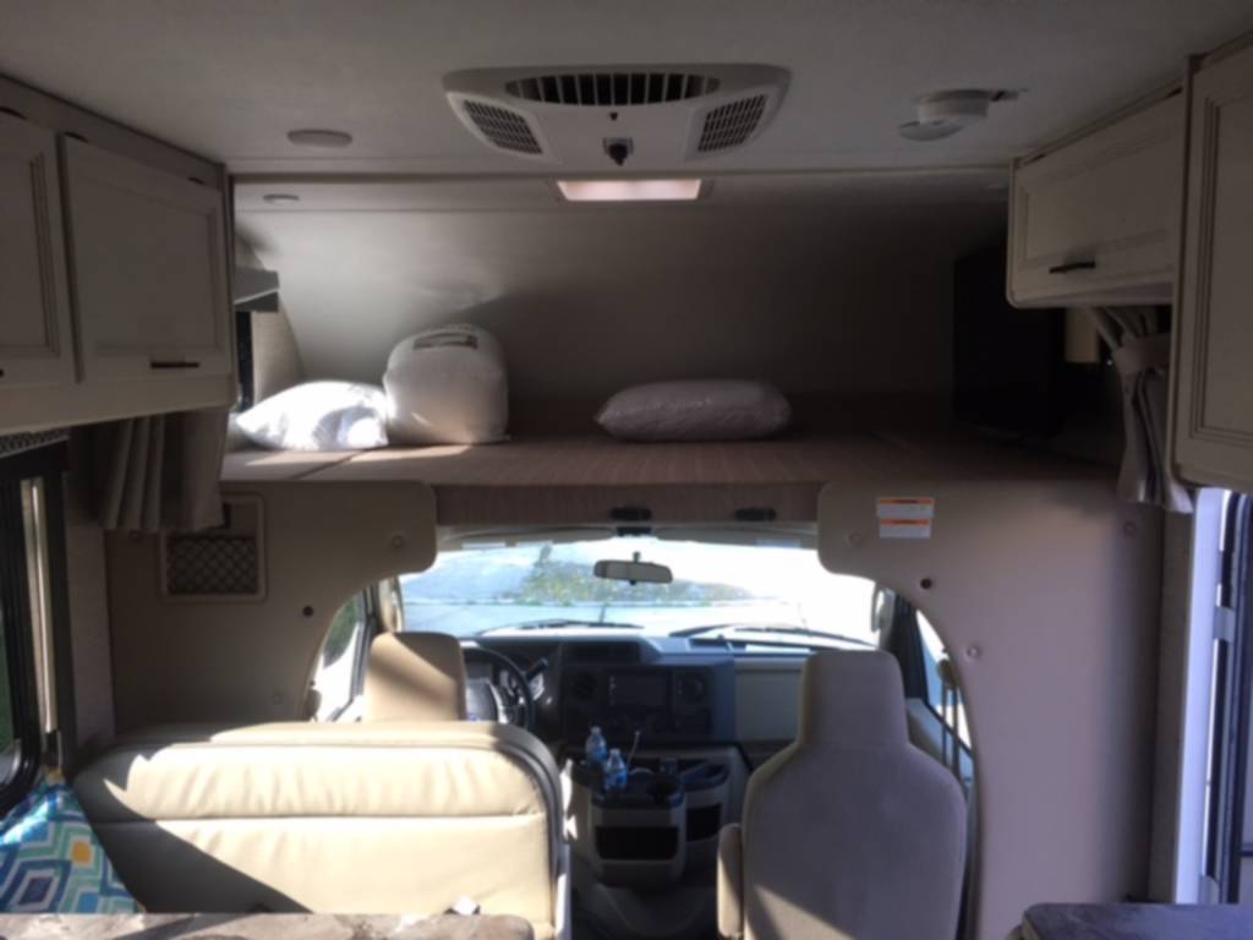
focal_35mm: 29
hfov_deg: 61.7
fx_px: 1050
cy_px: 470
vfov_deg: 48.2
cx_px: 626
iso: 40
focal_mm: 4.15
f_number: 2.2
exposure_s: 1/120
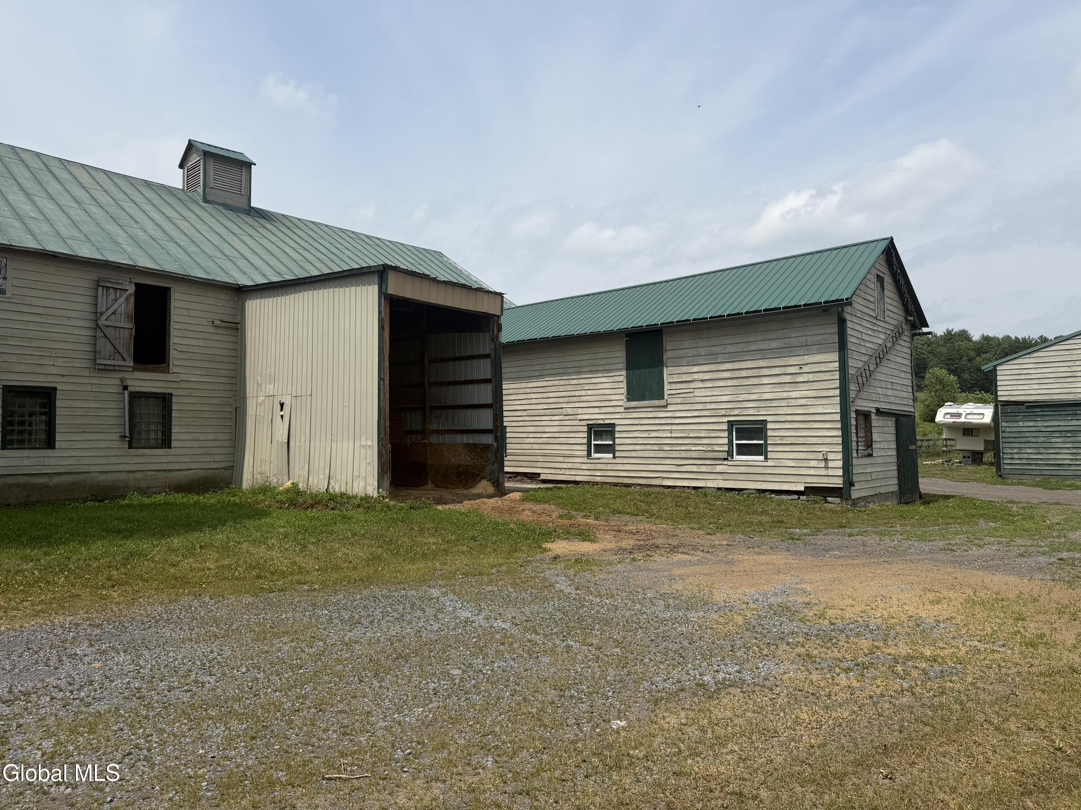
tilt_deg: +1.7
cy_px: 405
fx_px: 749
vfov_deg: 56.8
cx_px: 540
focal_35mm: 24
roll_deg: +1.5
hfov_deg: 71.6
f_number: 1.78
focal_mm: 6.76
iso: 80
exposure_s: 1/8130
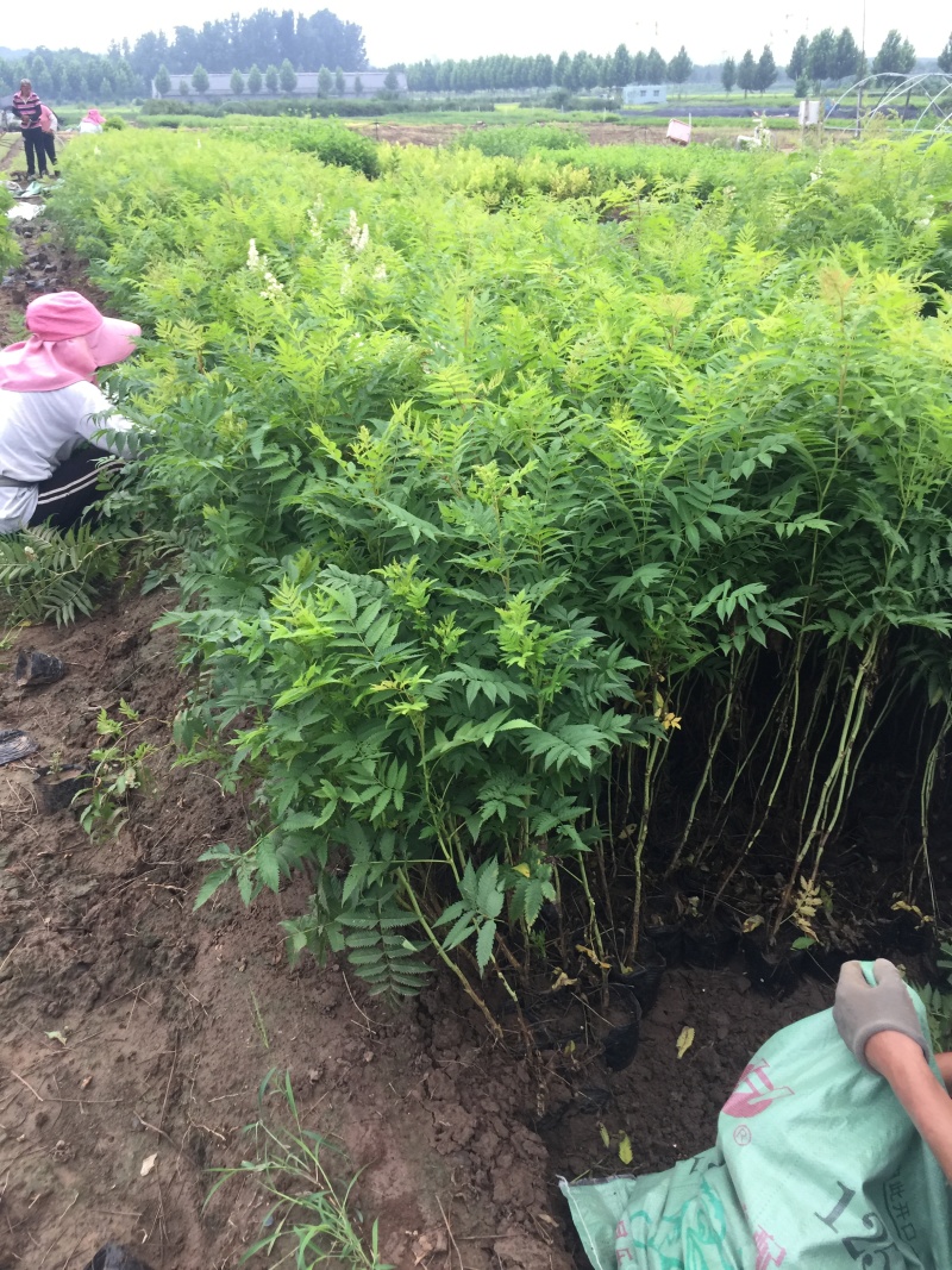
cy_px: 635
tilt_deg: -25.4
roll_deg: +2.1
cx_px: 476
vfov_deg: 61.7
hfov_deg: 48.2
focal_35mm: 29
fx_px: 1064
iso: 32
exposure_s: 1/33
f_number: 2.2
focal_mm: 4.15
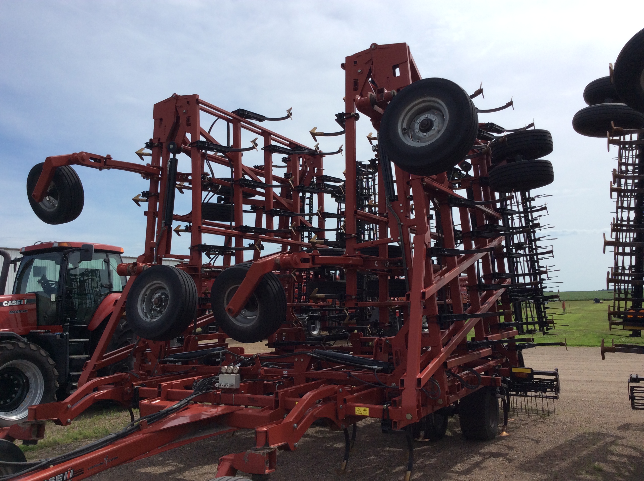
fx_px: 594
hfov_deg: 56.9
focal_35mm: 32
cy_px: 240
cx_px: 322
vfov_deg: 44.1
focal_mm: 3.3
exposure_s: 1/2203
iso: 32
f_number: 2.4
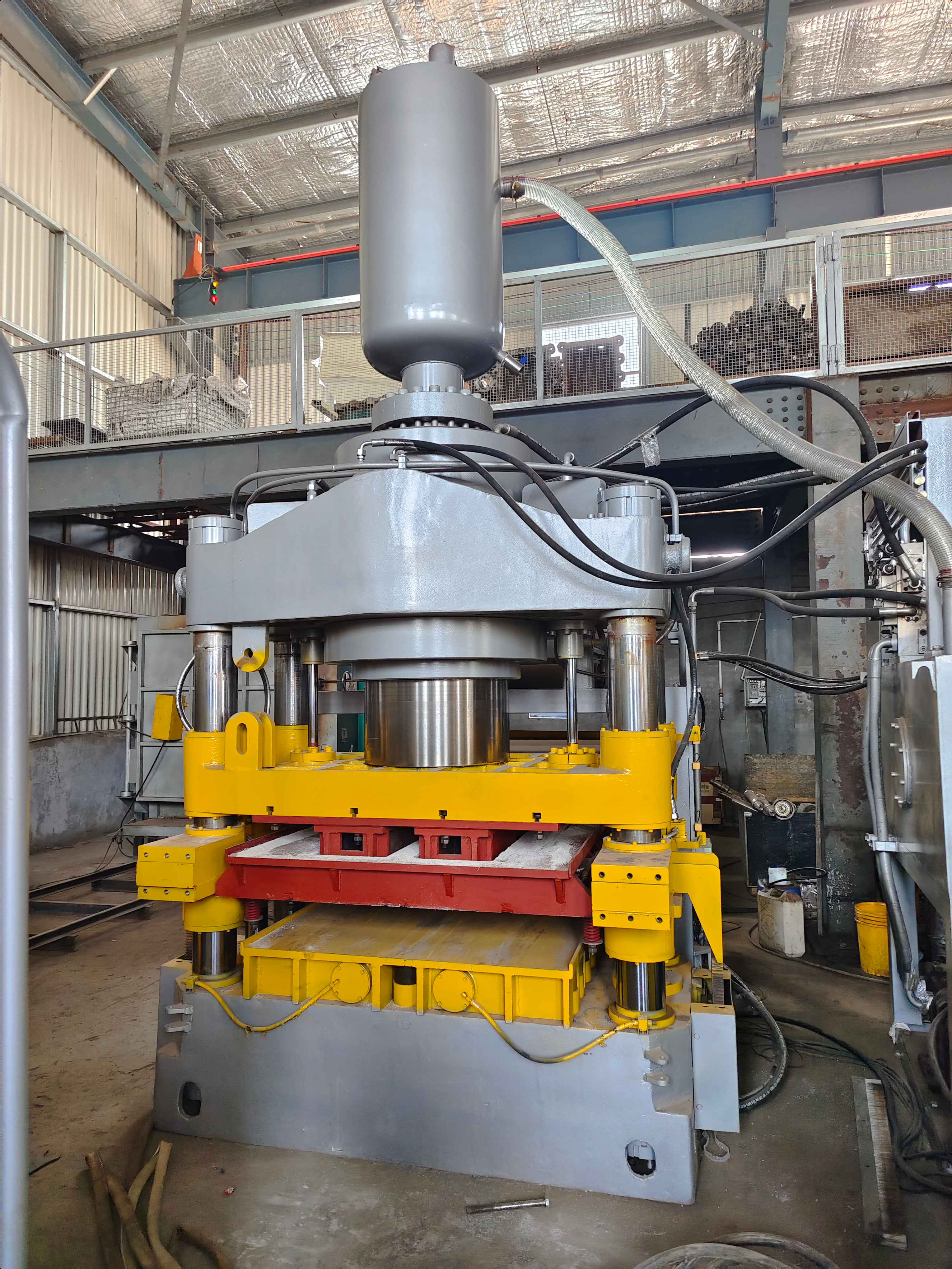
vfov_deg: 73.9
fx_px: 843
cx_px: 476
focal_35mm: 23
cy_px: 634
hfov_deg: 58.9
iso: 963
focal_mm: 6.51
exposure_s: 1/100
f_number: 1.57
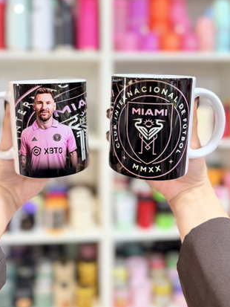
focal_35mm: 31
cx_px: 99
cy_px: 112
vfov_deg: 57.5
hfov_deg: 45.4
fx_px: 274
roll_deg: +0.3
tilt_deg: -3.4
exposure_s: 1/50
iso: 320
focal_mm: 6.76
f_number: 1.78
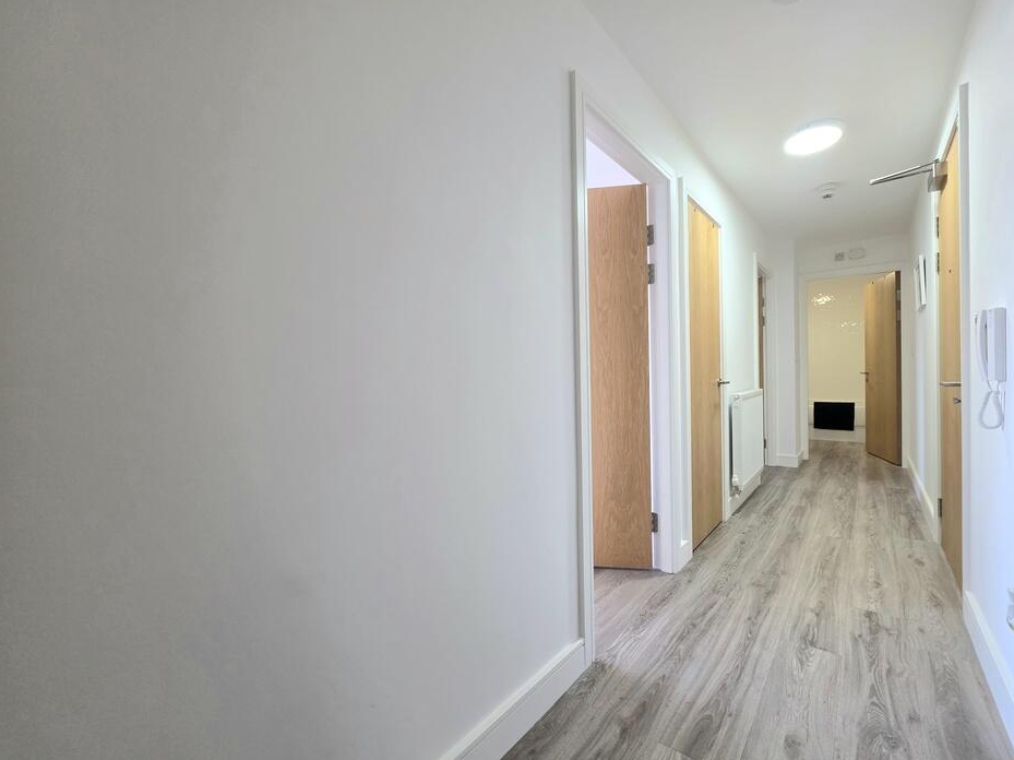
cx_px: 539
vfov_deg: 85.6
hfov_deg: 101.9
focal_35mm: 14
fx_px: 410
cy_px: 388
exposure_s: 1/101
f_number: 1.9
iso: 160
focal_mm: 2.2
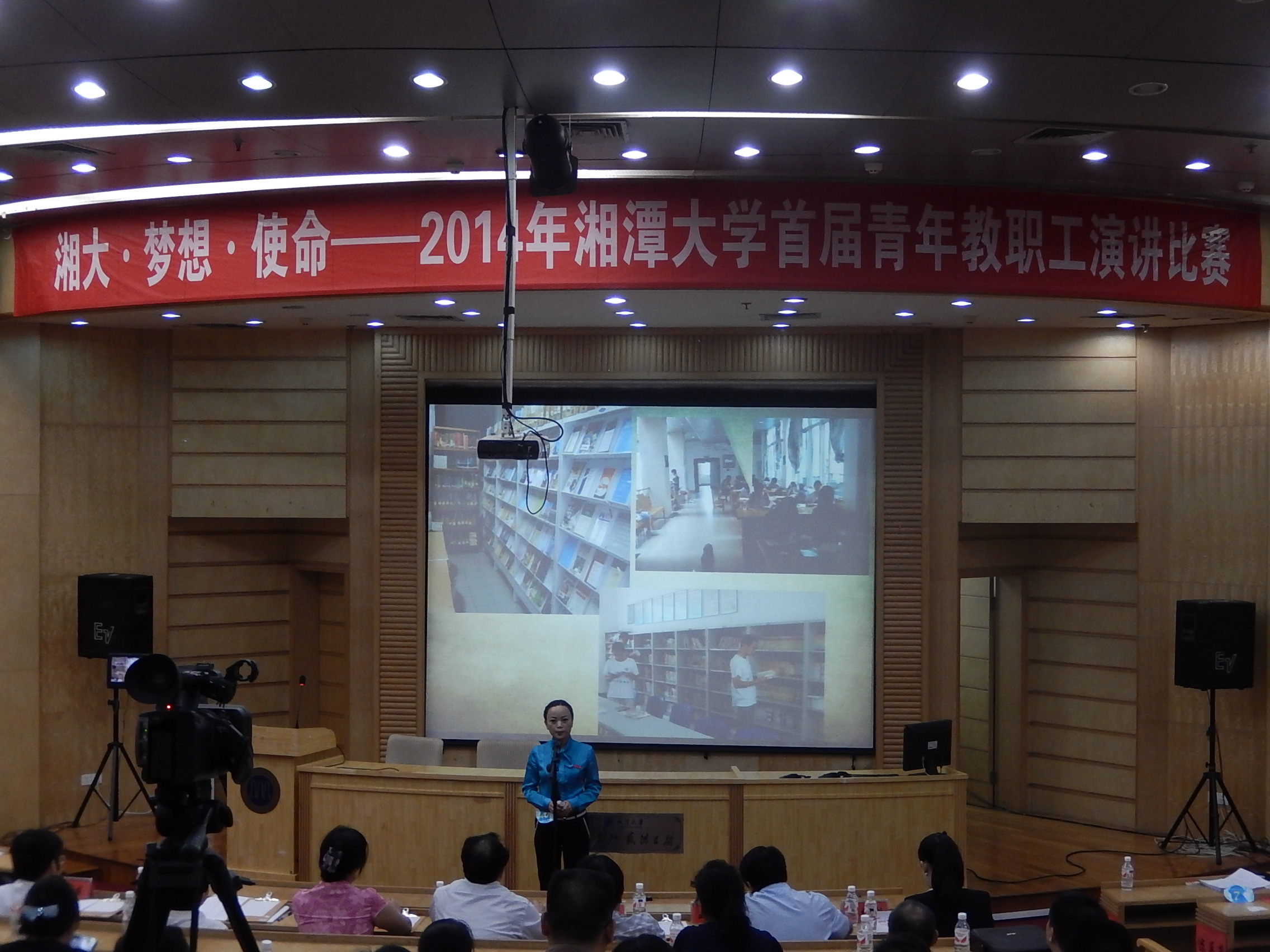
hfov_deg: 37.5
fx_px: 1871
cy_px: 476
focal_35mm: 51
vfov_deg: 28.6
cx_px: 635
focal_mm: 9.2
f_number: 4.5
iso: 400
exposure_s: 1/20
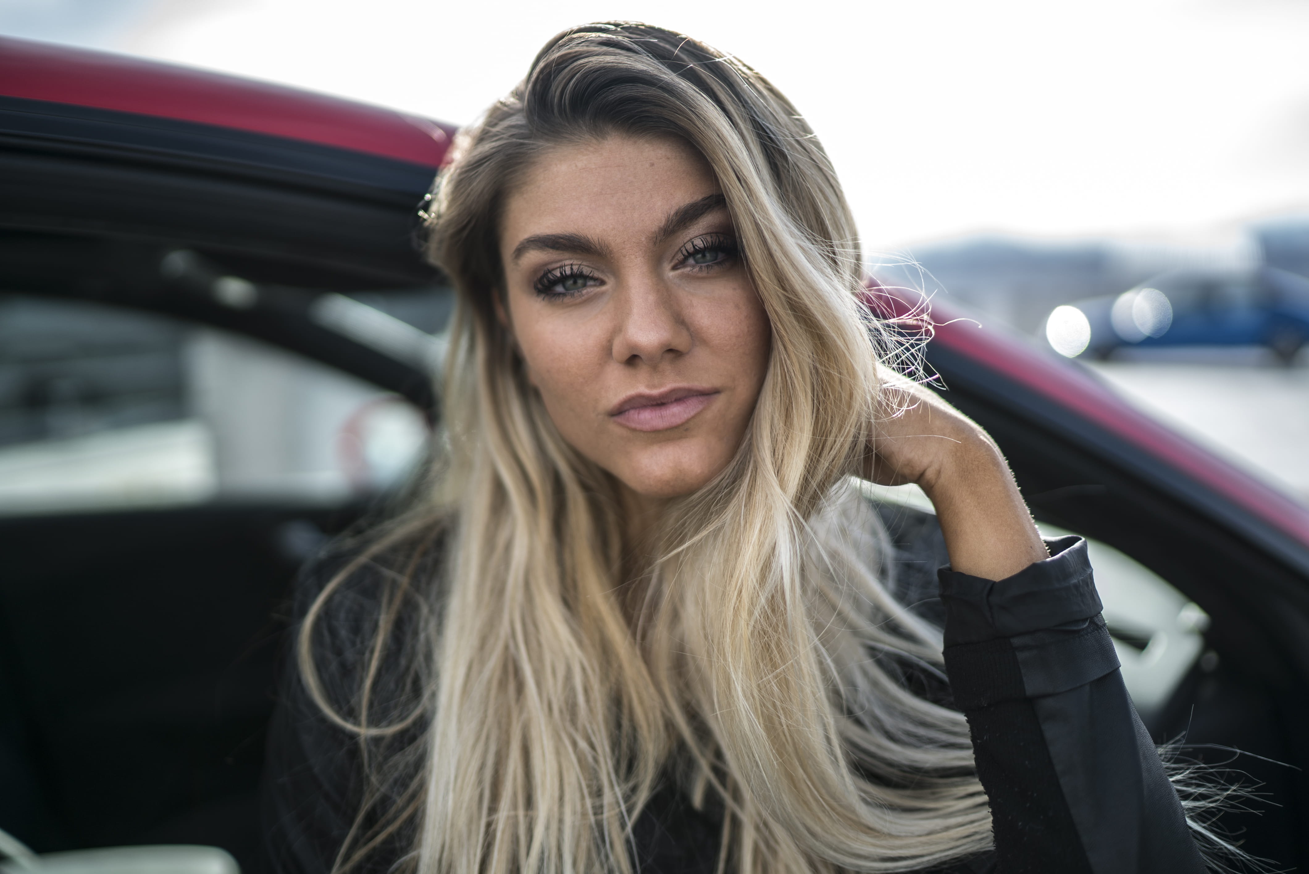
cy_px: 437
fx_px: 1273
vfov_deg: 37.9
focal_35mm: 35
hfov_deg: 54.4
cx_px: 654
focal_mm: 35
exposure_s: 1/2000
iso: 80
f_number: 1.4
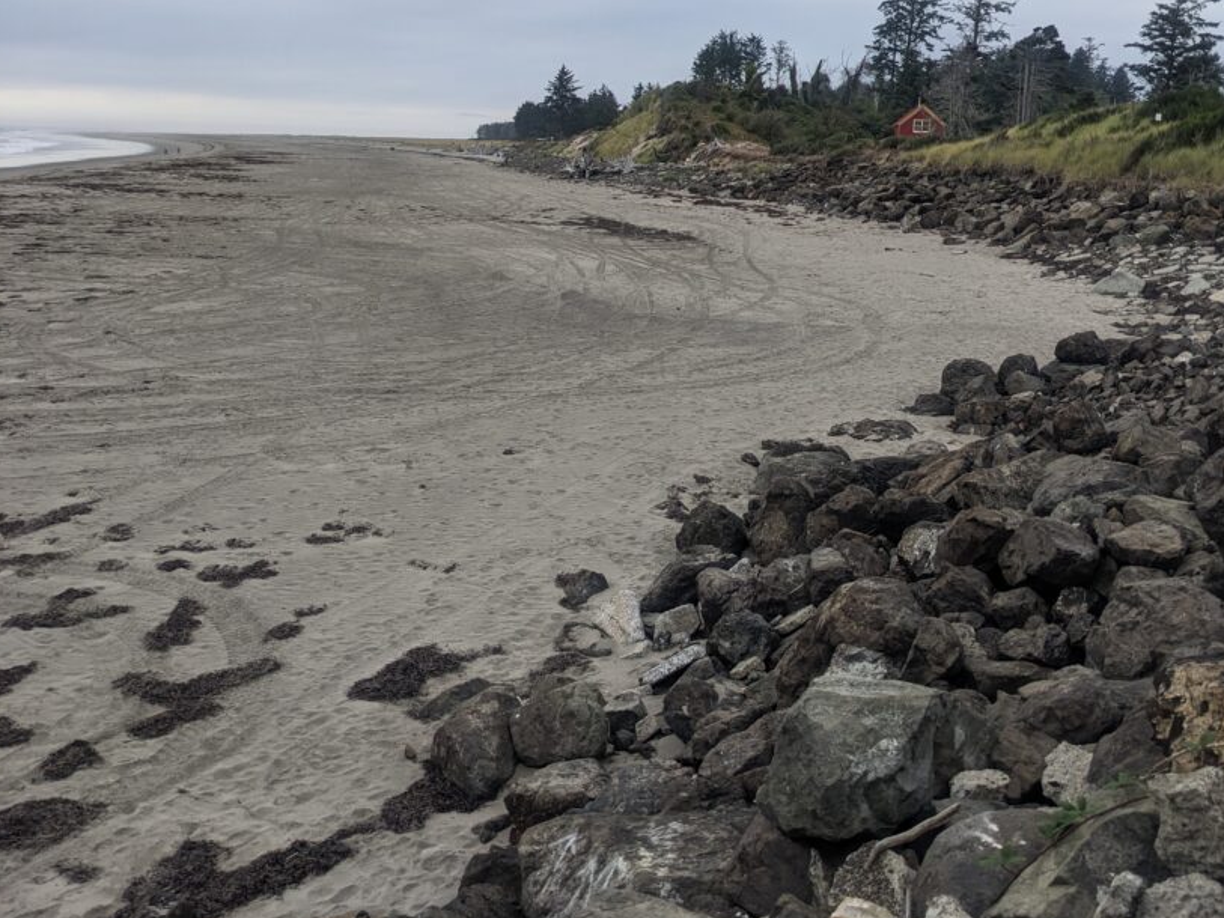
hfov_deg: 53.4
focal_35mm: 34
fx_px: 1202
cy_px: 357
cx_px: 756
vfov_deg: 41.6
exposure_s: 1/1672
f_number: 1.73
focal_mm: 4.38
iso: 62
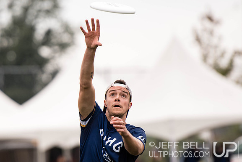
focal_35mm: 440
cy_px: 81
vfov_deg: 3.1
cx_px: 65
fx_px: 2958
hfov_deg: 4.7
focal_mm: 200
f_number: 2.8
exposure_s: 1/1250
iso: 110
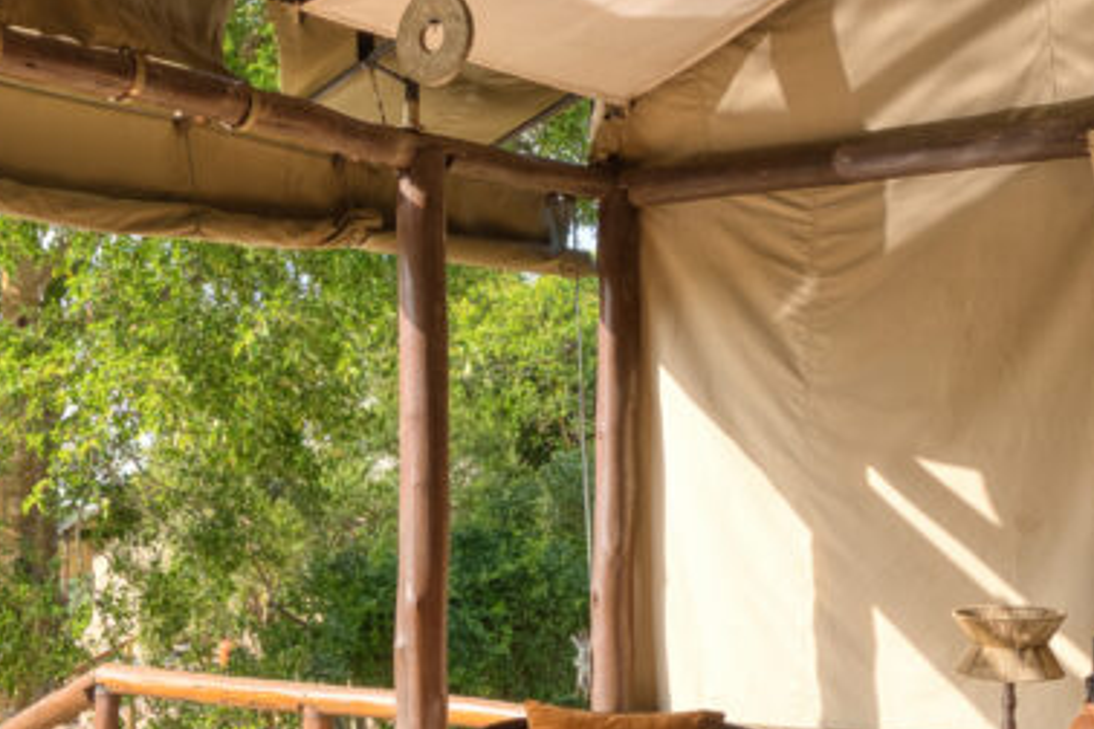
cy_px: 548
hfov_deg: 30.7
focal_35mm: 65
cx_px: 373
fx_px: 1975
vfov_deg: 20.8
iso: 640
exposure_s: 1/80
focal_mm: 24
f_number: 9
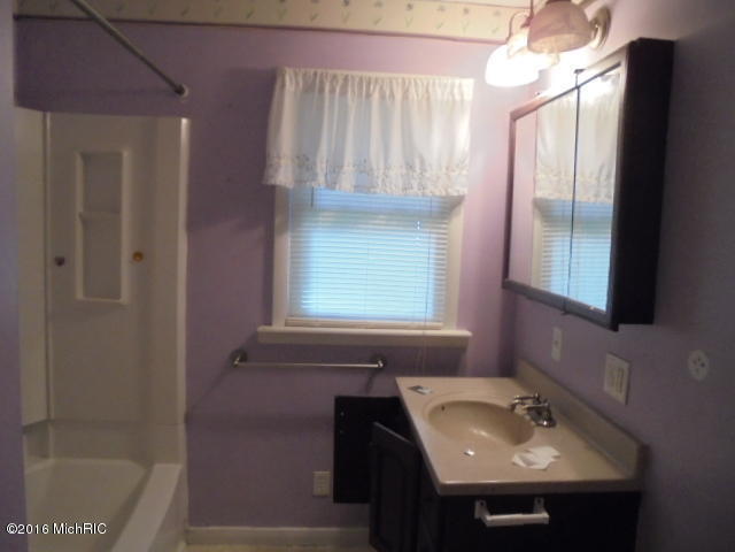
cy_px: 276
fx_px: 552
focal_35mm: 26
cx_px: 368
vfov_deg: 53.1
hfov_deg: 67.3
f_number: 3.5
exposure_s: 1/15
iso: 400
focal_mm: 4.6
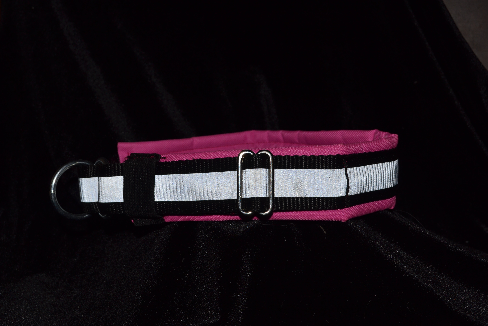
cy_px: 163
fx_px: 610
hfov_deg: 43.6
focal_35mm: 45
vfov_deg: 29.9
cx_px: 244
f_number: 8
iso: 100
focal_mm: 30
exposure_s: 1/60
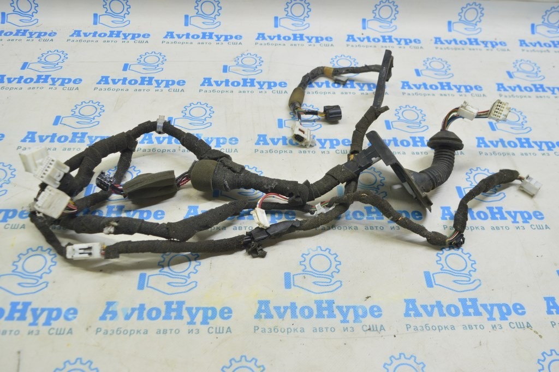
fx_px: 512
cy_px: 186
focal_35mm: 33
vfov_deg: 39.9
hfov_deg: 57.3
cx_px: 280
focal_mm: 22
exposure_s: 1/20
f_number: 5.6
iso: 400
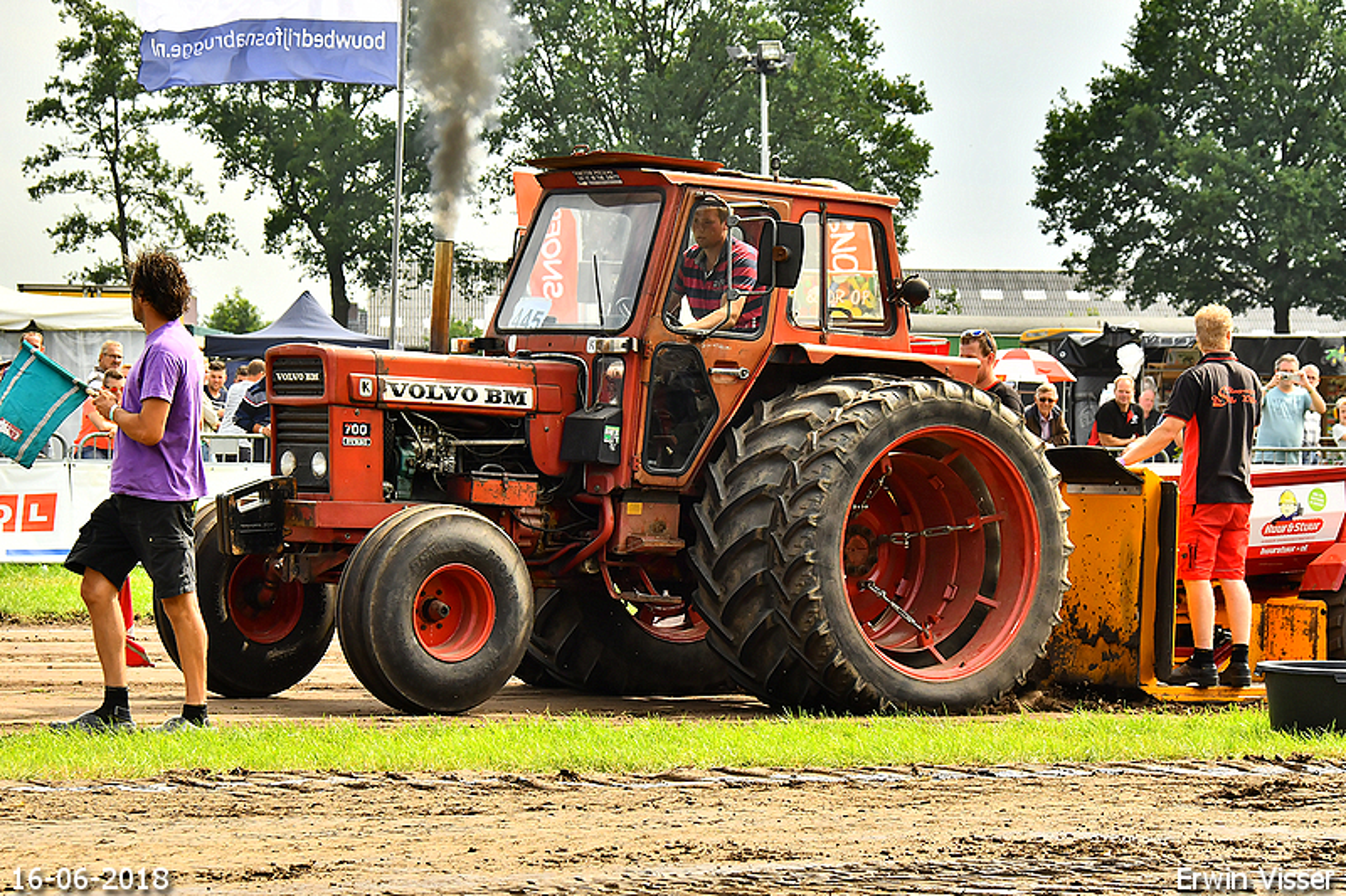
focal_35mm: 150
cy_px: 448
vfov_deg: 9.1
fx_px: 5607
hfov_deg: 13.7
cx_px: 673
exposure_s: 1/1000
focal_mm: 100
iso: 500
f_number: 9
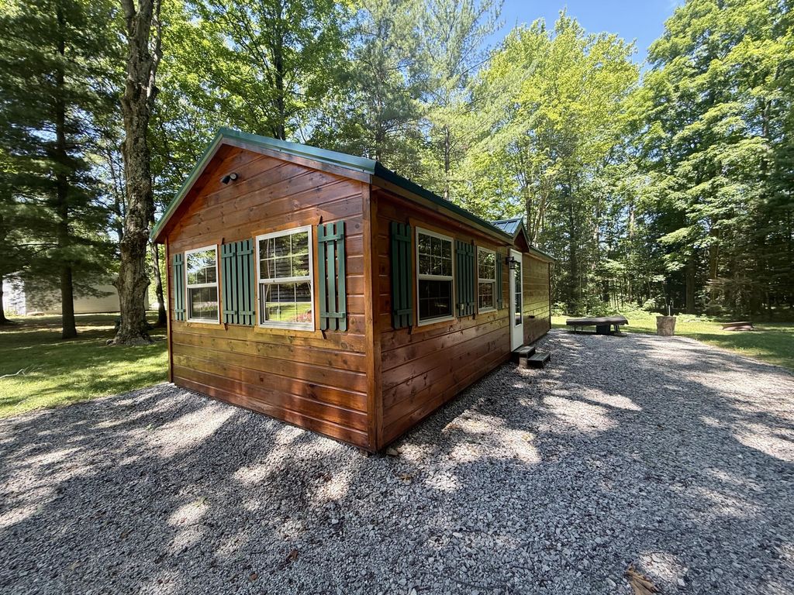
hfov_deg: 102.1
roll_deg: +0.8
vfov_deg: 85.7
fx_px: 321
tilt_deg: -2.4
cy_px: 298
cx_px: 397
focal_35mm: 14
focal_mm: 2.22
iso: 64
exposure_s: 1/99
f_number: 2.2
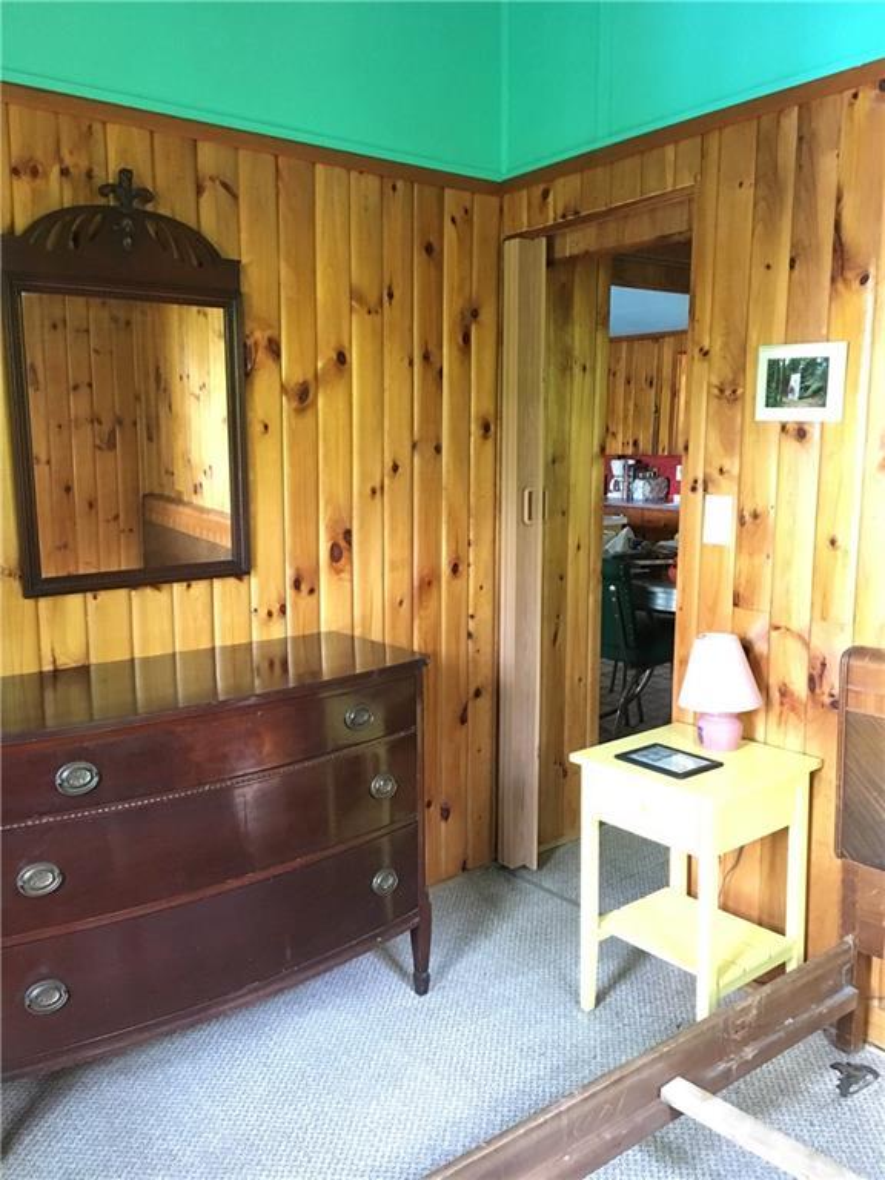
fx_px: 989
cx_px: 442
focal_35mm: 29
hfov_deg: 48.2
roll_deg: -0.5
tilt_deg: -9.3
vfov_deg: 61.7
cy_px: 590
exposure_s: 1/15
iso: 320
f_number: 2.2
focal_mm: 4.15
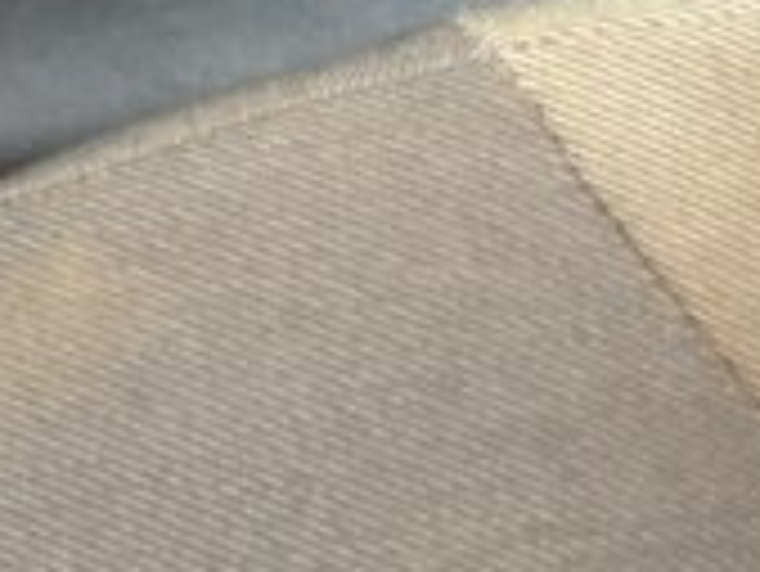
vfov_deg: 7.7
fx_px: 3867
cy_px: -937
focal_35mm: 176
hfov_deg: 10.8
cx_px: -400
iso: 32
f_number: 1.8
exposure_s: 1/122
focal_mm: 3
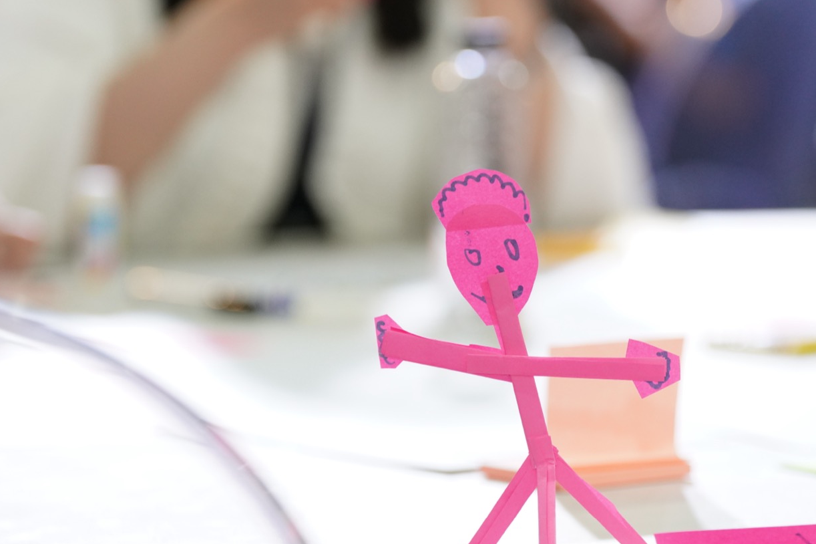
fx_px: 4894
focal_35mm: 216
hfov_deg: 9.5
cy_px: 334
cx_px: 551
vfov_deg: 6.4
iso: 1600
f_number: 2.8
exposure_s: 1/250
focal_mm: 120
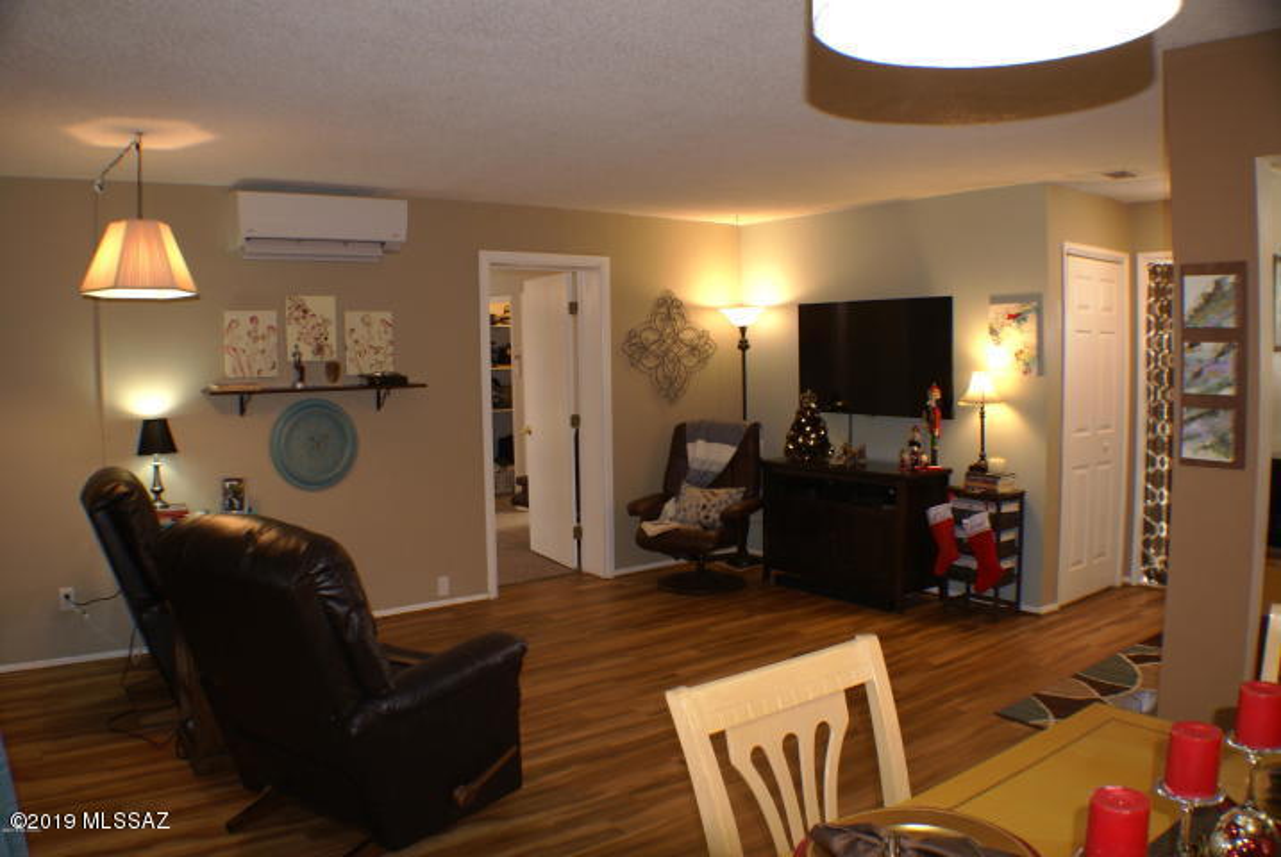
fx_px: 1176
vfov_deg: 40.1
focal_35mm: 33
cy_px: 428
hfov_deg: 57.2
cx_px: 640
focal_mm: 22
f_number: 5.6
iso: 400
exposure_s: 1/15
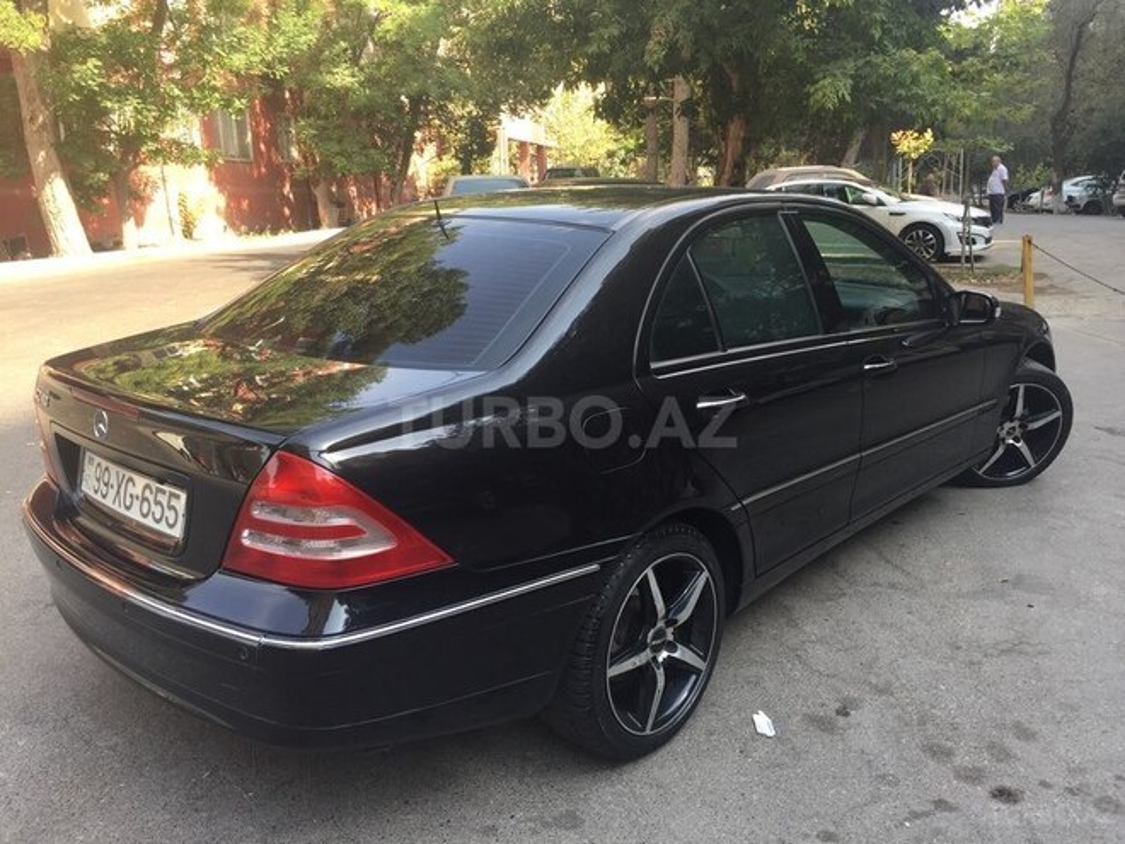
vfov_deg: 48.2
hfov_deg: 61.7
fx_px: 942
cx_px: 562
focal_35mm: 29
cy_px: 422
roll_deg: +0.4
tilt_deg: -13.3
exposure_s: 1/204
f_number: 2.2
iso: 32
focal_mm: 4.15
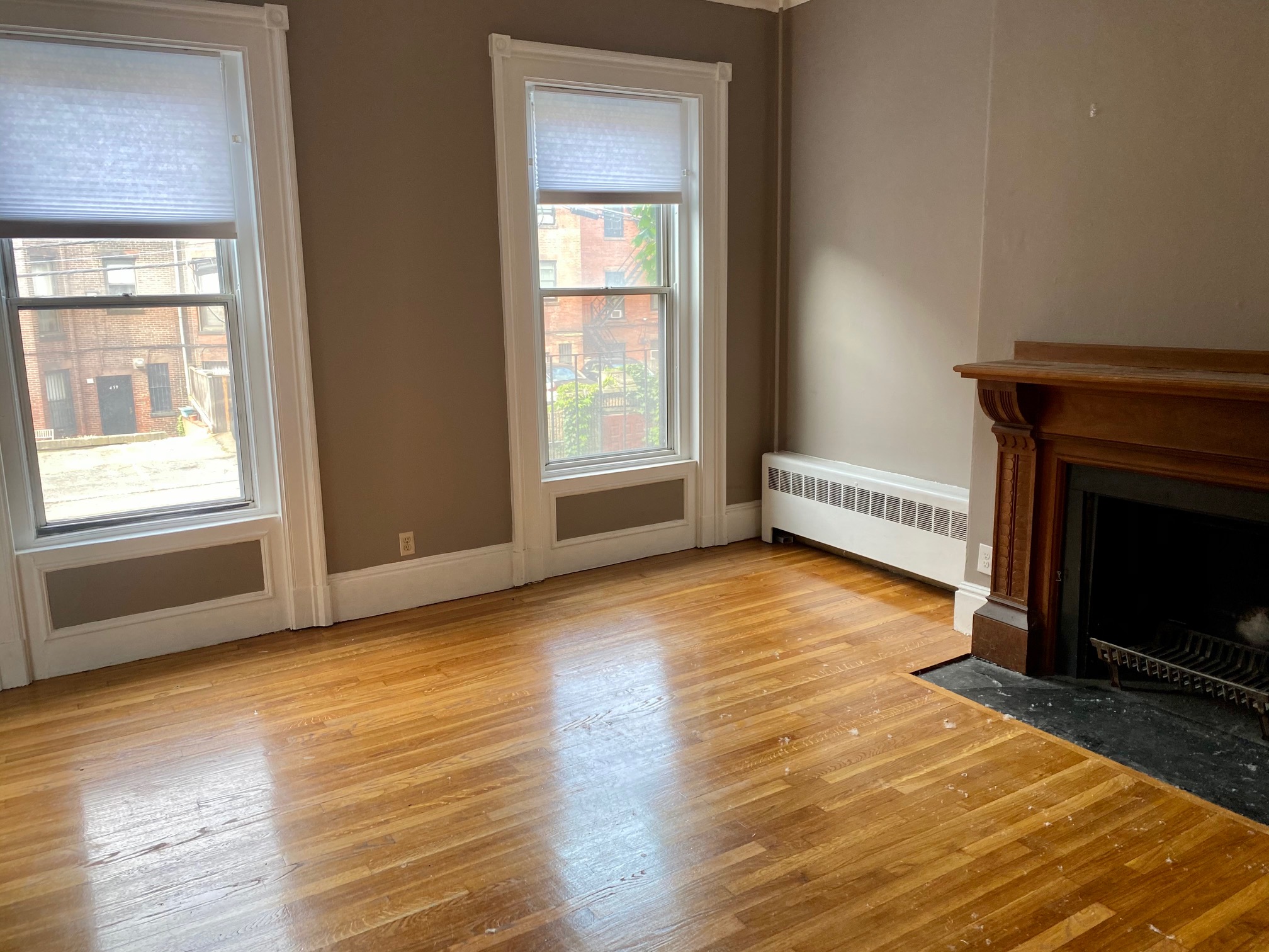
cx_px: 634
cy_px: 476
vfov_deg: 53.1
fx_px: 953
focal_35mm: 26
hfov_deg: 67.3
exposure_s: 1/60
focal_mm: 4.25
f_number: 1.8
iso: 80
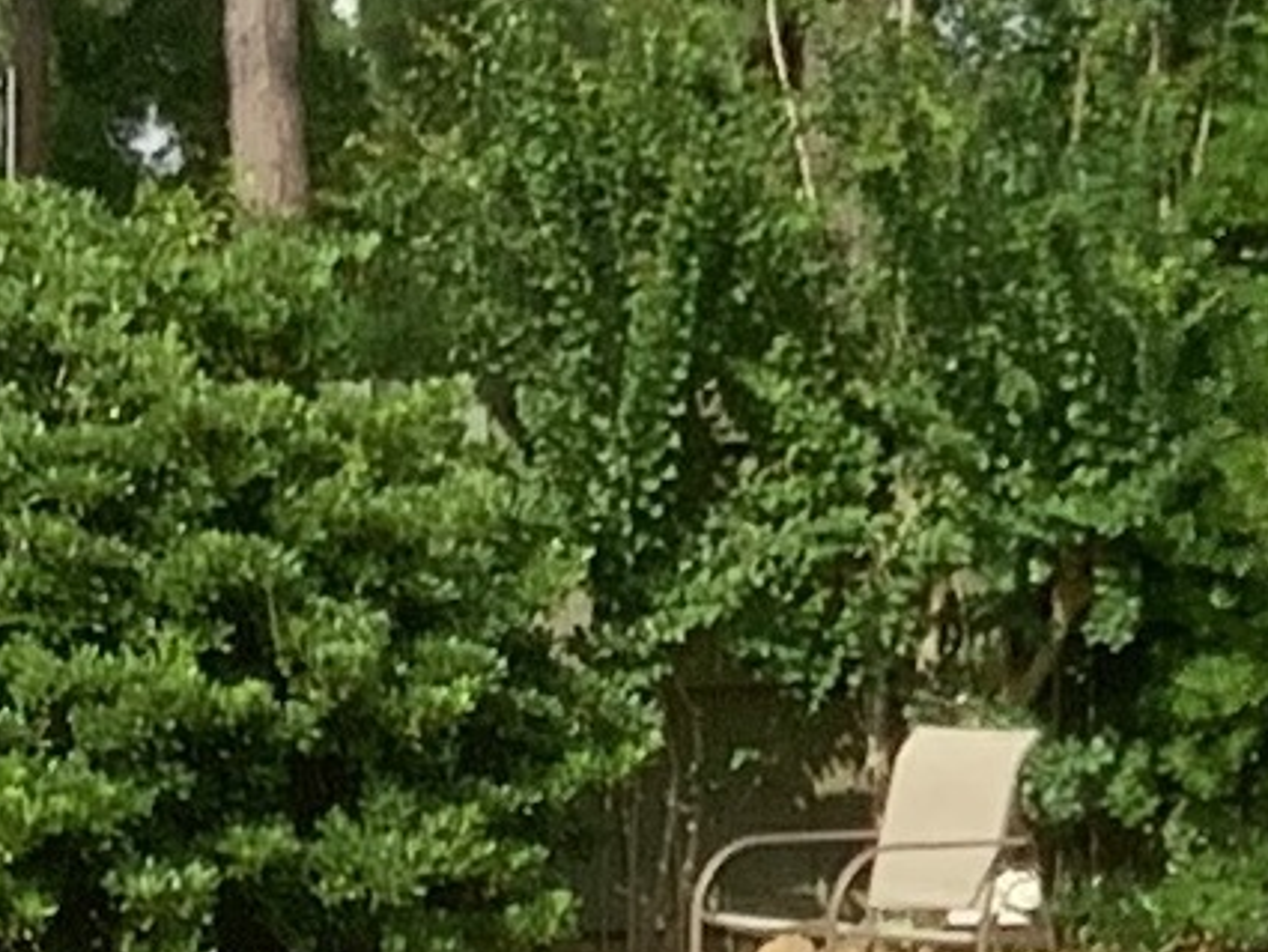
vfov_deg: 6.6
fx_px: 8208
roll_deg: +1.2
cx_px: 2825
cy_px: 851
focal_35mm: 224
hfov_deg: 8.3
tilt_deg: -2.2
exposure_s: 1/631
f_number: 2.4
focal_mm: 3.3
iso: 25
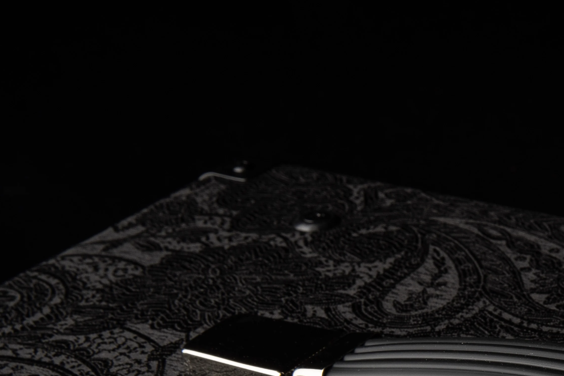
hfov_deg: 16.6
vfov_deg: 11.3
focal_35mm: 119
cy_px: 469
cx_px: 652
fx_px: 1864
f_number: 16
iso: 160
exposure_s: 1/160
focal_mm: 45
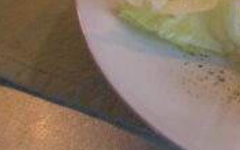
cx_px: 430
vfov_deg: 9.0
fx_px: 935
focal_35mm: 143
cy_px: -48
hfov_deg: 13.2
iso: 100
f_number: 2.7
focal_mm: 5.6
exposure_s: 1/63.8
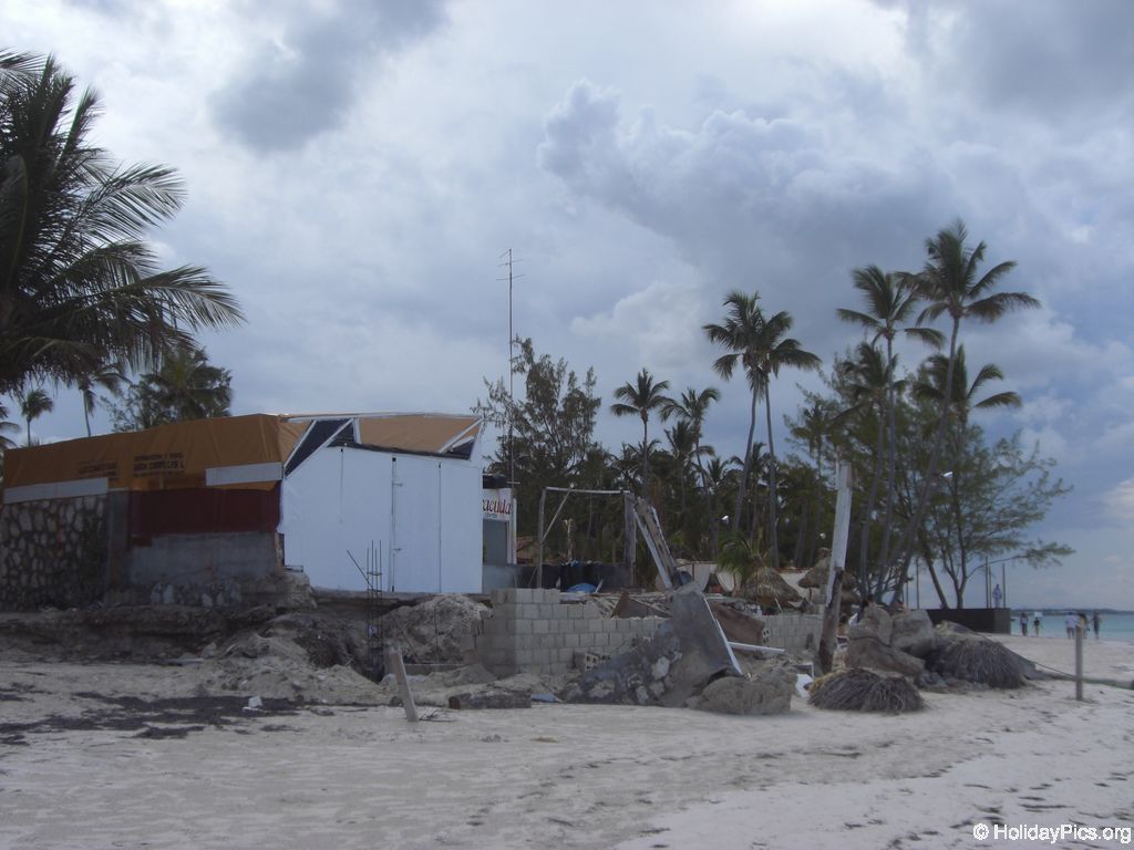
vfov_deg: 37.7
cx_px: 567
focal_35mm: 38
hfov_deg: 49.0
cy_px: 425
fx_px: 1245
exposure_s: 1/125
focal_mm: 6.2
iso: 64
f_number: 8
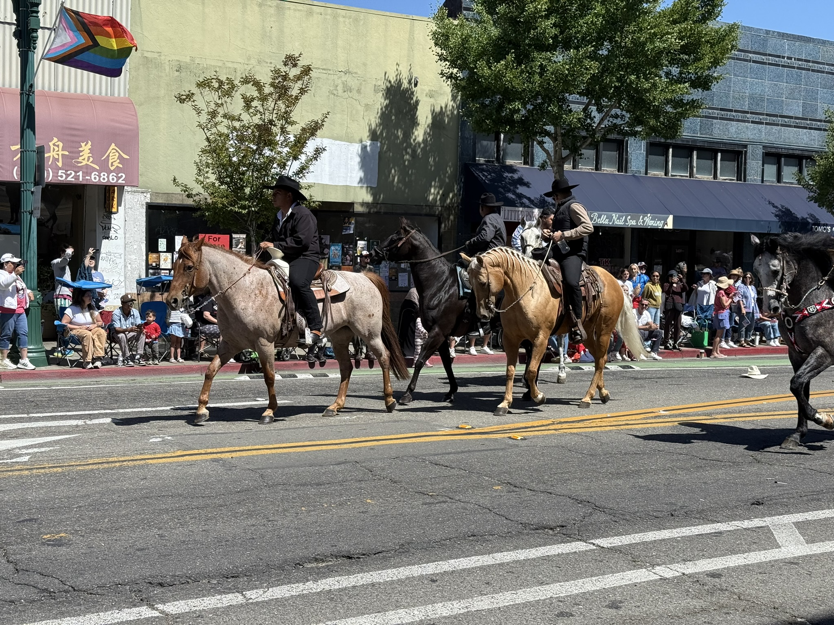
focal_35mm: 48
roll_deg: -1.1
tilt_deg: -2.3
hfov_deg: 39.7
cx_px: 417
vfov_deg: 30.3
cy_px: 312
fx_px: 1156
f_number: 1.78
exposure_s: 1/4878
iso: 80
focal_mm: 6.76
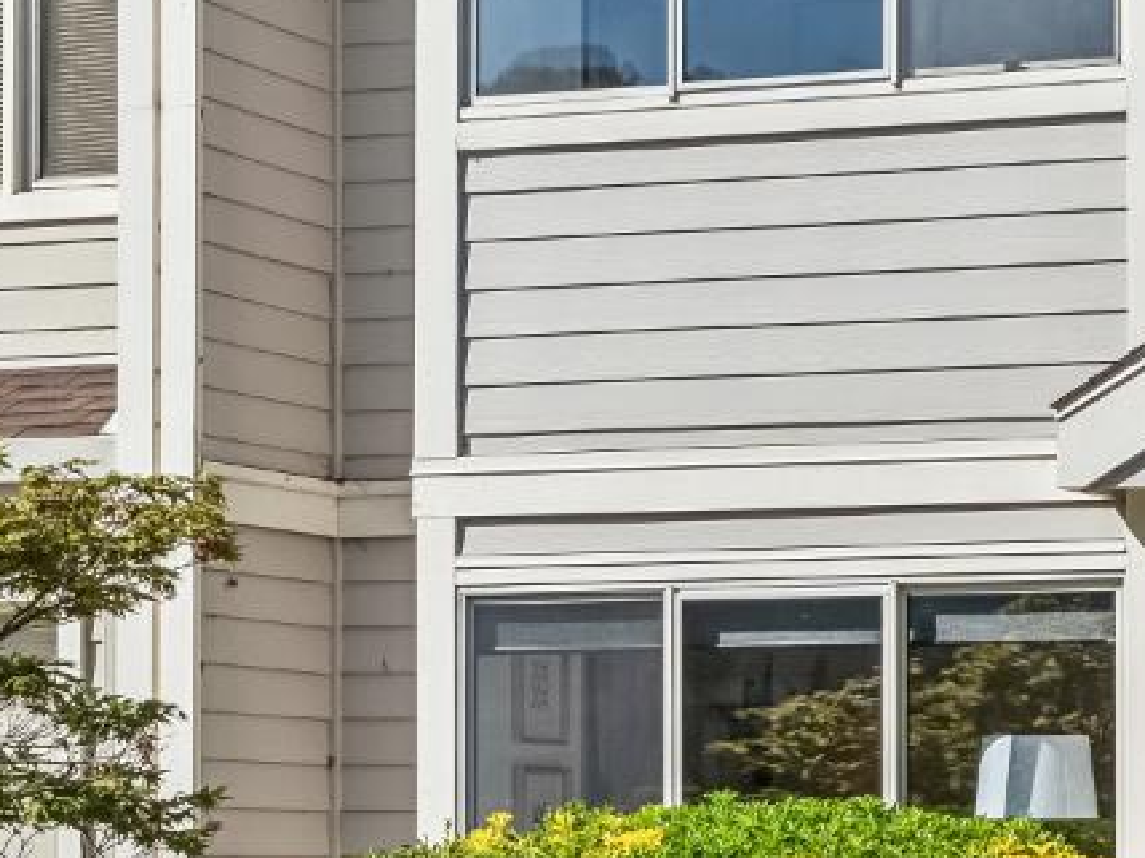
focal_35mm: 118
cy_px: 249
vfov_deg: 12.5
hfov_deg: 16.0
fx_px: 3903
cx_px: 1388
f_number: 11
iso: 200
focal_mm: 35
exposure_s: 1/500
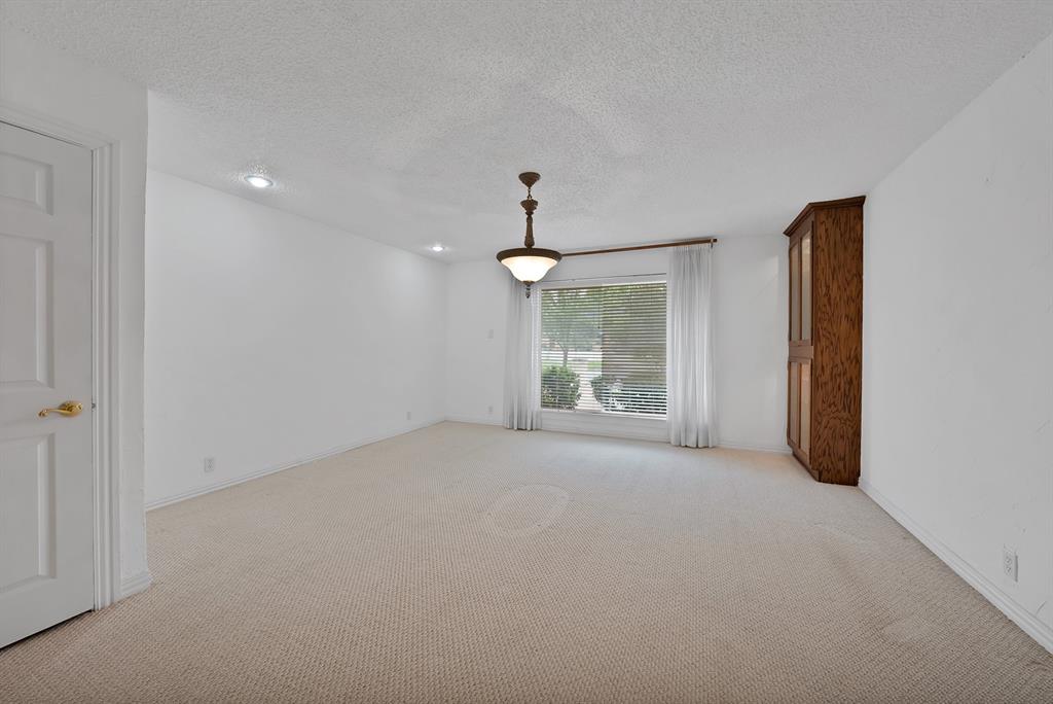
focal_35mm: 12
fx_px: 351
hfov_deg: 112.6
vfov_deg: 90.1
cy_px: 352
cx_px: 526
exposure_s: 1/8
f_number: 9
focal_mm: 12
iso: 640
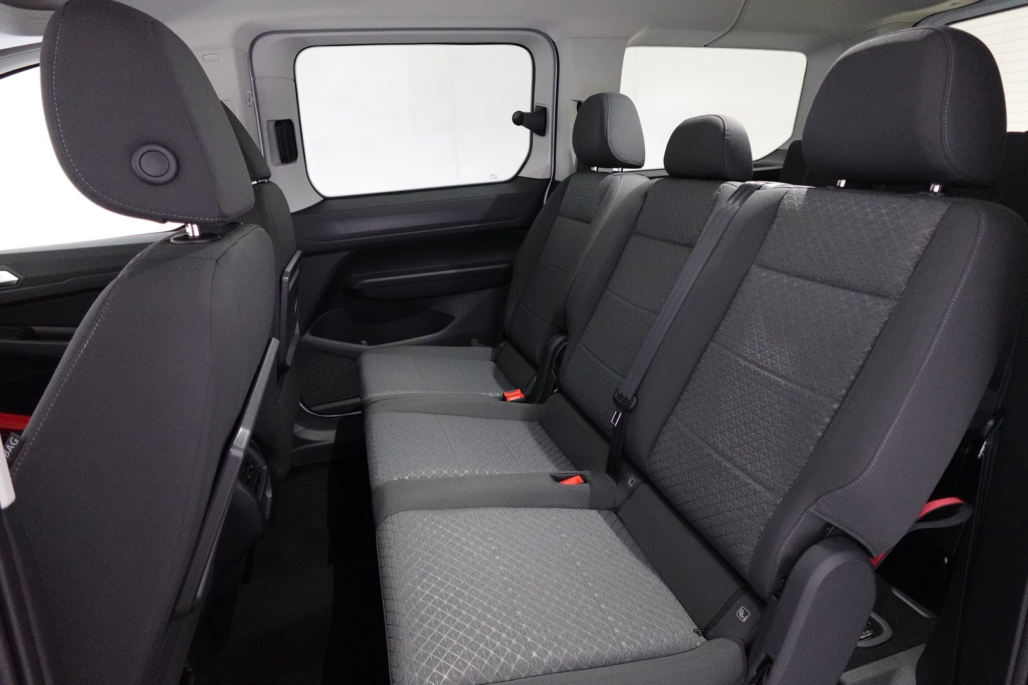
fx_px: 571
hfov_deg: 84.0
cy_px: 342
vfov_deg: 61.9
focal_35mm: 20
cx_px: 514
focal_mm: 7.6
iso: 2000
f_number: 2
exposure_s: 1/80
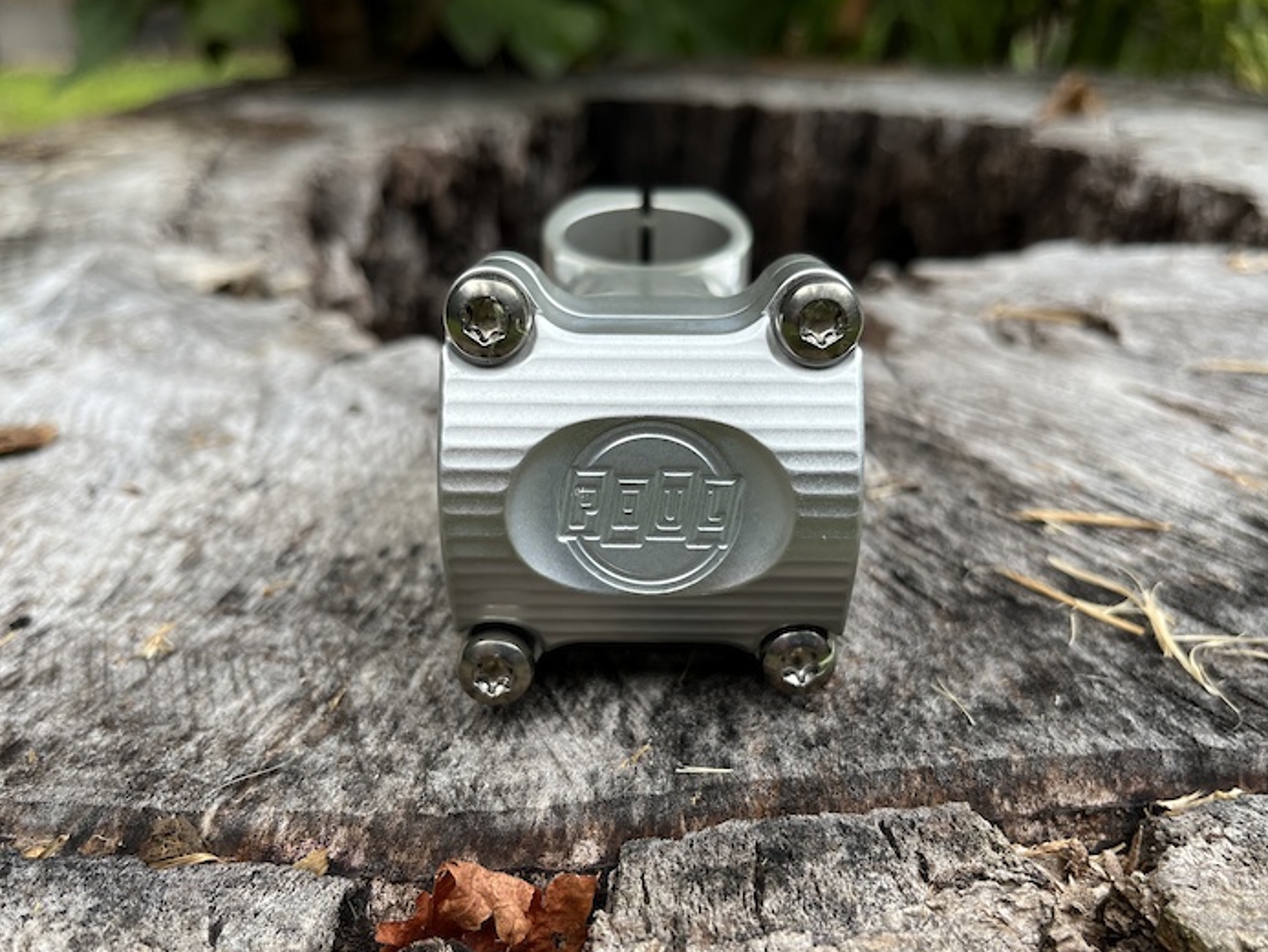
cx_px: 644
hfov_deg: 60.0
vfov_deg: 46.8
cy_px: 503
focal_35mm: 30
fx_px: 1099
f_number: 1.6
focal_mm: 5.1
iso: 50
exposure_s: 1/363
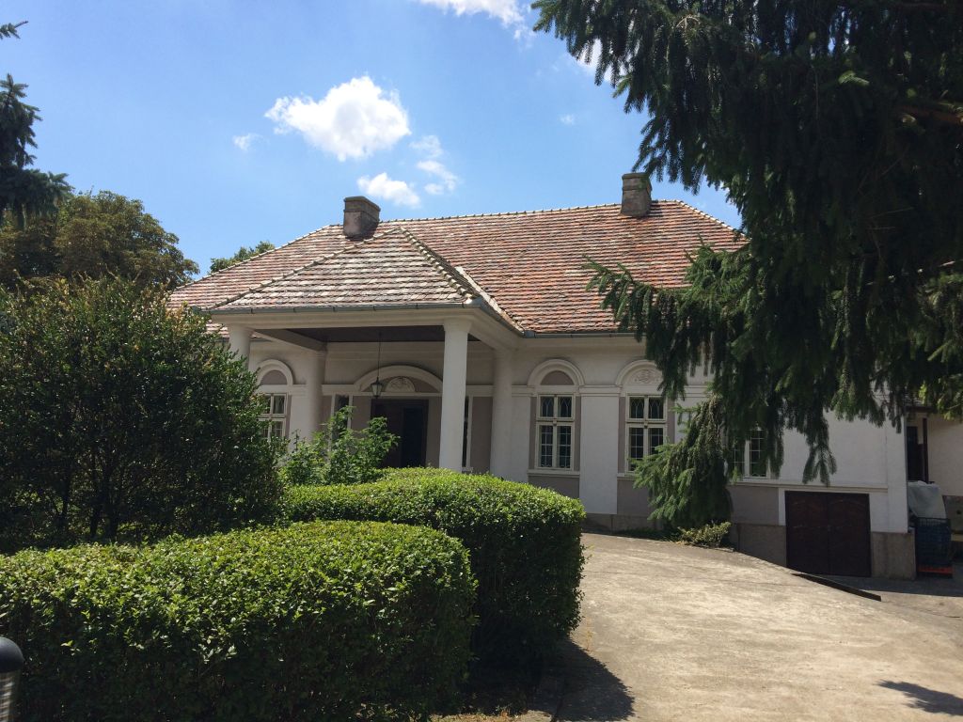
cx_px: 482
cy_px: 361
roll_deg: -0.7
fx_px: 807
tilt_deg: +7.8
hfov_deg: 61.7
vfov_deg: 48.2
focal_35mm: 29
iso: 32
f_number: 2.2
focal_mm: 4.15
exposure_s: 1/2283
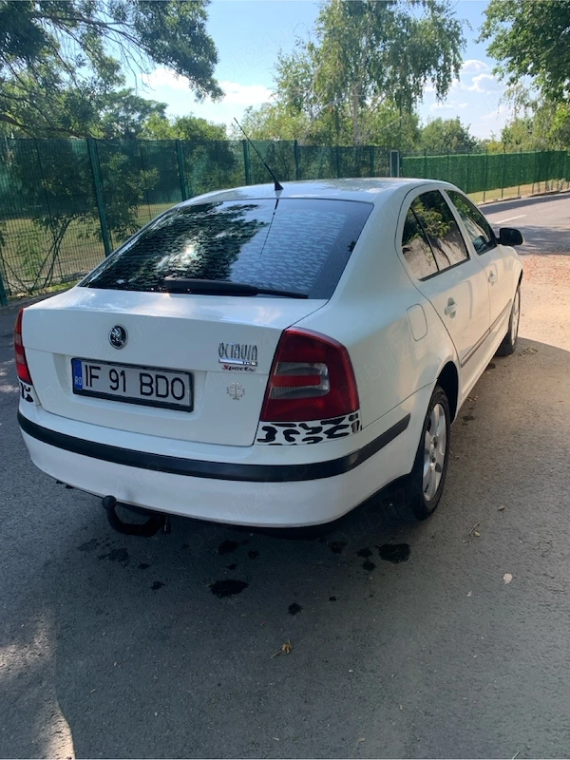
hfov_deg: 53.1
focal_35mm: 26
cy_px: 380
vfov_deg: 67.3
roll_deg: +3.1
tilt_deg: -18.4
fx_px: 571
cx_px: 285
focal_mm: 4.25
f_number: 1.8
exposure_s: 1/543
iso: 25
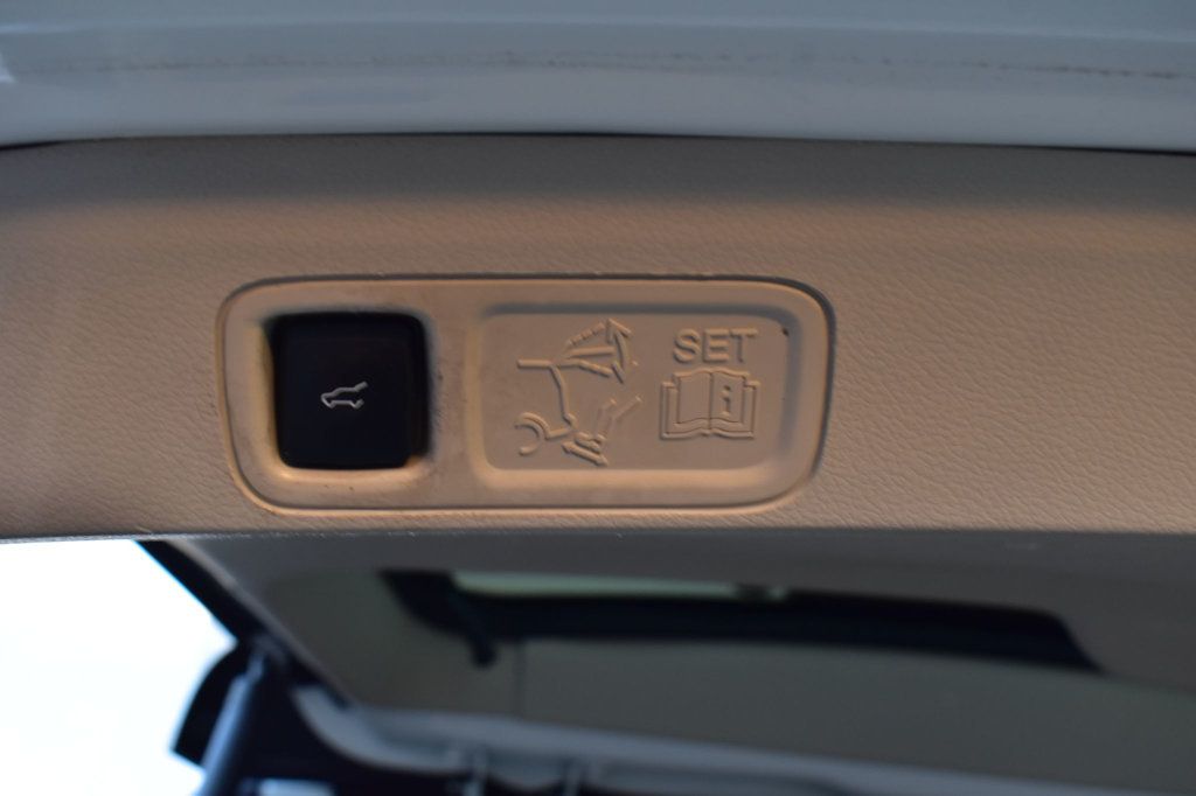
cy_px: 398
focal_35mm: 44
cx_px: 598
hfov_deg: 45.0
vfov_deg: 30.8
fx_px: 1445
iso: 400
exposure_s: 1/30
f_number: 7.1
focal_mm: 29
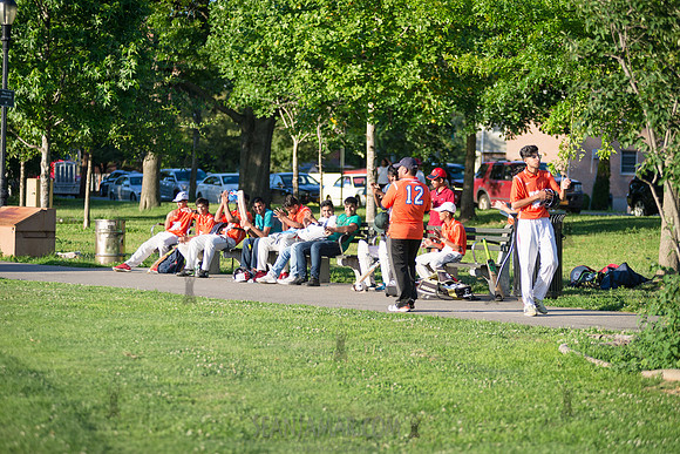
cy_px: 227
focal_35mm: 120
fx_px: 2267
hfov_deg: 17.1
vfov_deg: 11.4
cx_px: 340
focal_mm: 120
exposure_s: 1/3200
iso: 400
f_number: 2.8
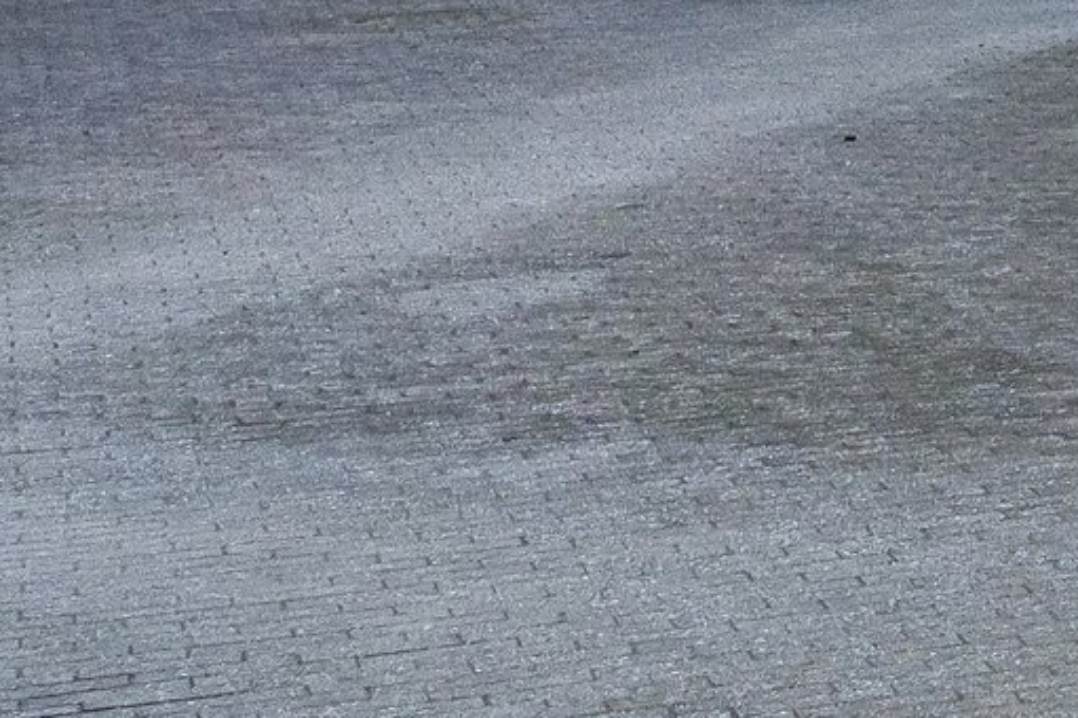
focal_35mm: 146
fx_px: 4378
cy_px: -462
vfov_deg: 9.1
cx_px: 2787
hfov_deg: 11.2
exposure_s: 1/400
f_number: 7.1
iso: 400
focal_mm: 16.6
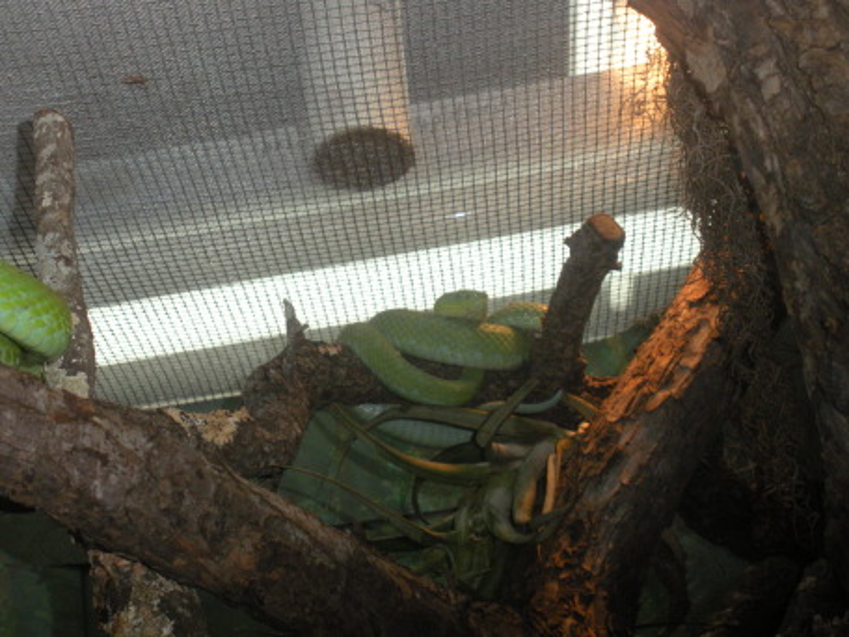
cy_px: 318
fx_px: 1570
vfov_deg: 22.9
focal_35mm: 64
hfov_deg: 30.3
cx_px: 424
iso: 254
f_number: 4.6
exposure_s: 1/135
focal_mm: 11.2
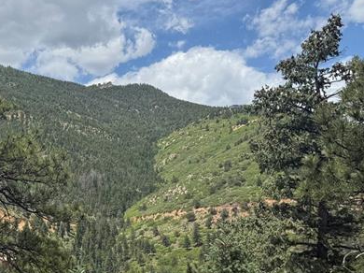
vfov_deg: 23.2
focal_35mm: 63
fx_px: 662
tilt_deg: +8.7
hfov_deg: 29.7
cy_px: 157
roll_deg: +0.7
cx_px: 52
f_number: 1.78
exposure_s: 1/5714
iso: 80
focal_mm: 6.76
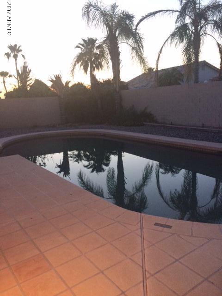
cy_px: 148
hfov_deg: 48.2
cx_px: 111
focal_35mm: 29
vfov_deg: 61.7
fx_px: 248
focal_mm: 4.15
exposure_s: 1/30
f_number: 2.2
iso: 100
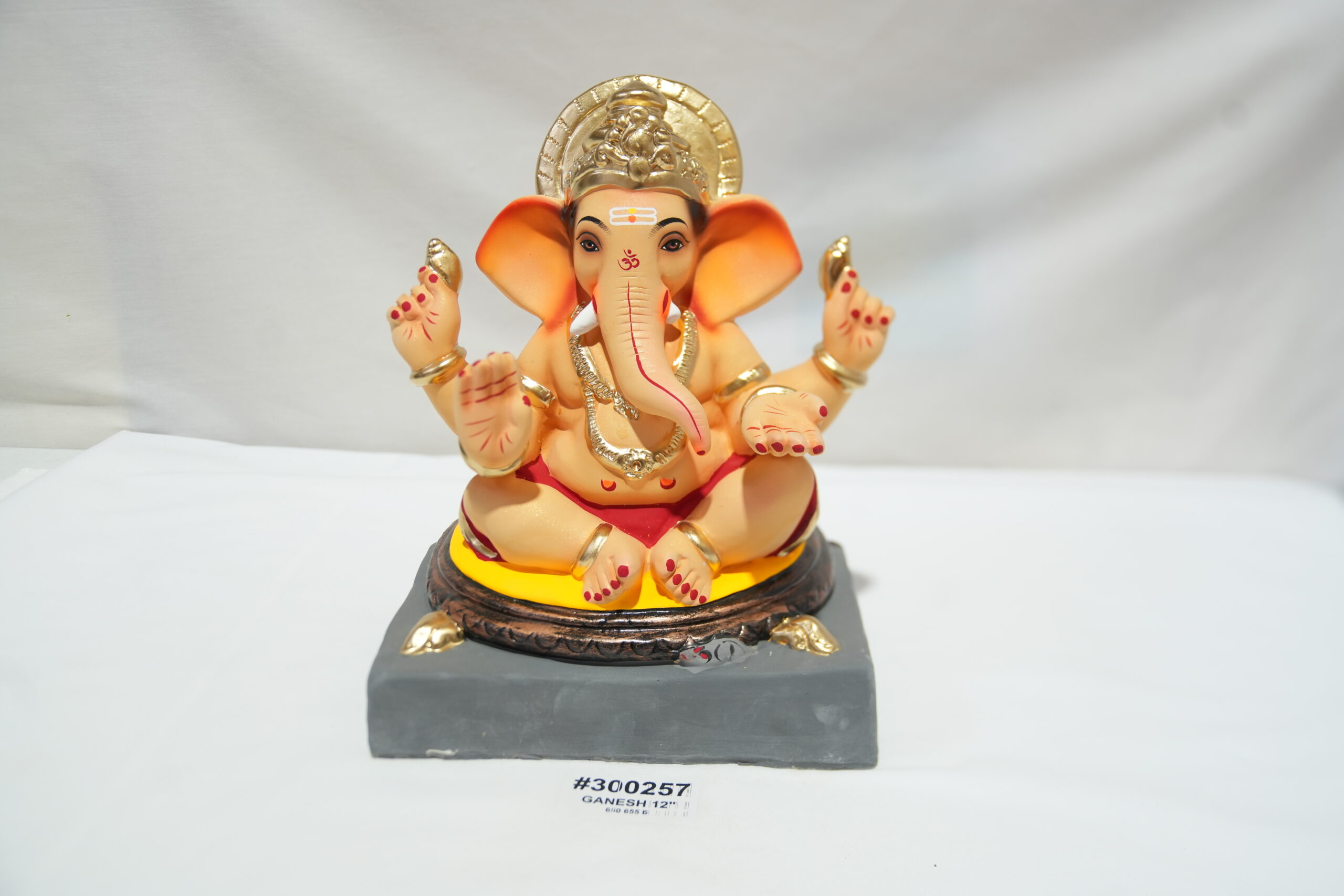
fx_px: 1195
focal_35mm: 32
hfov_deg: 58.7
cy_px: 448
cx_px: 672
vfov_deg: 41.1
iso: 800
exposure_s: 1/200
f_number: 3.5
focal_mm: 32
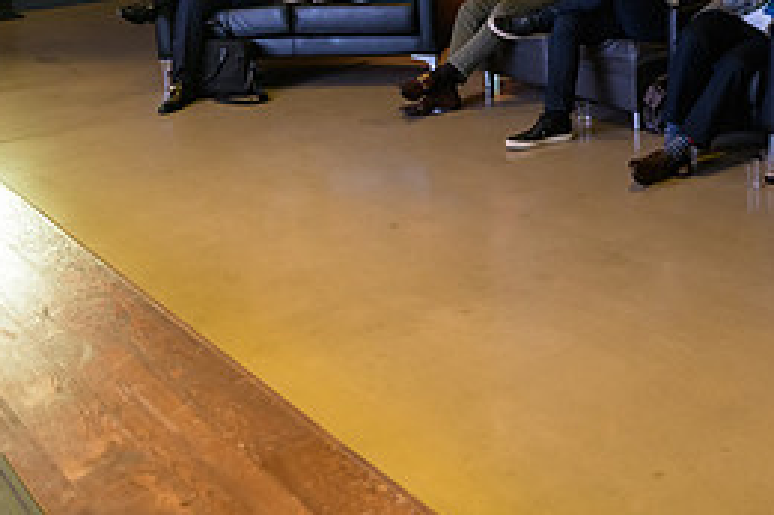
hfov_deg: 31.5
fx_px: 1246
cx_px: 798
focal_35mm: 58
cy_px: -43
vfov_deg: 22.1
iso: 1600
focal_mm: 26
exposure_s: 1/125
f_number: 3.2
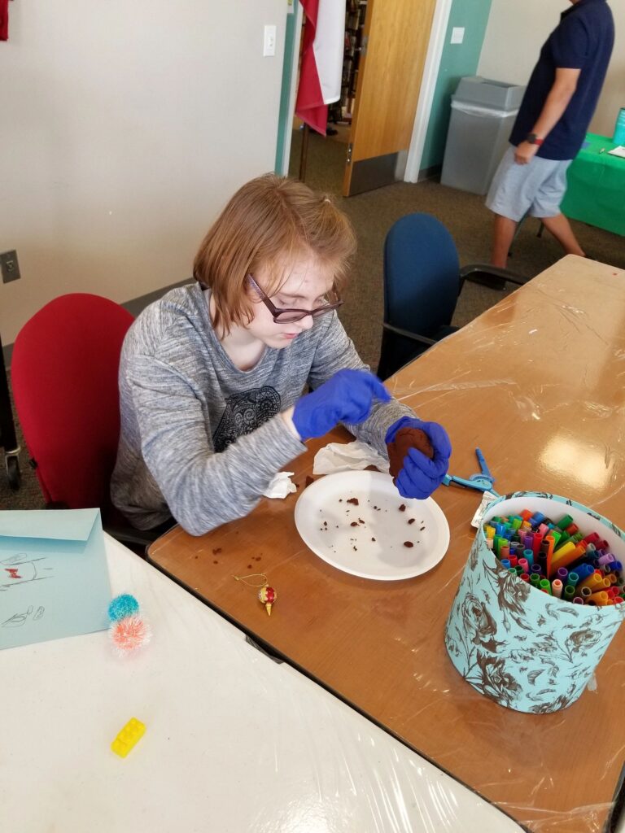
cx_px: 312
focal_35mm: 26
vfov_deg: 67.3
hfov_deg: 53.1
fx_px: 626
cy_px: 416
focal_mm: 4.25
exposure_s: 1/120
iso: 125
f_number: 1.7
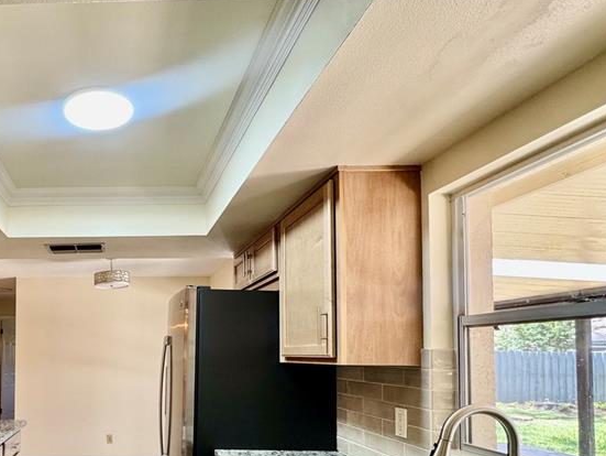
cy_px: 338
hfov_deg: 60.4
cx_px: 100
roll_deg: -0.5
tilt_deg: +1.8
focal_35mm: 26
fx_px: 455
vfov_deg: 51.0
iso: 160
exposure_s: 1/60
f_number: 2.2
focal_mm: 2.22
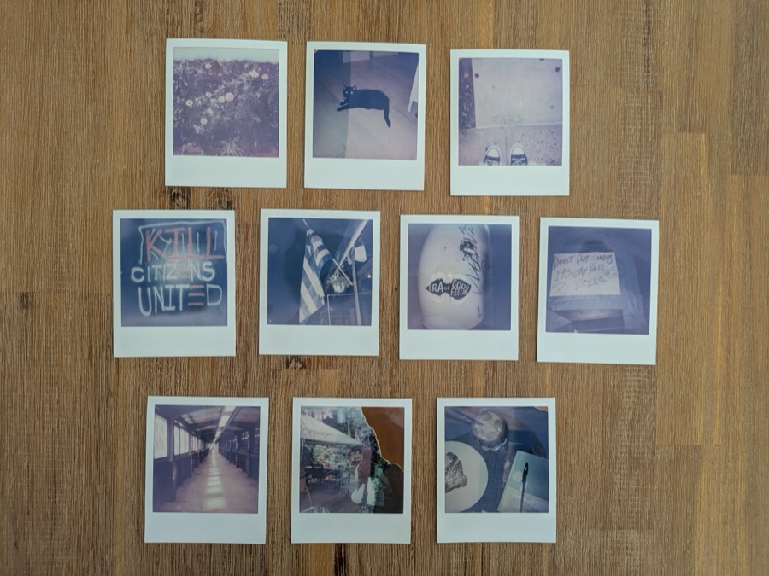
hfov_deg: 69.4
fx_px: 555
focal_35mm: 25
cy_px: 288
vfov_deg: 54.9
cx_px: 384
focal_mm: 5.43
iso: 59
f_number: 1.89
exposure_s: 1/24
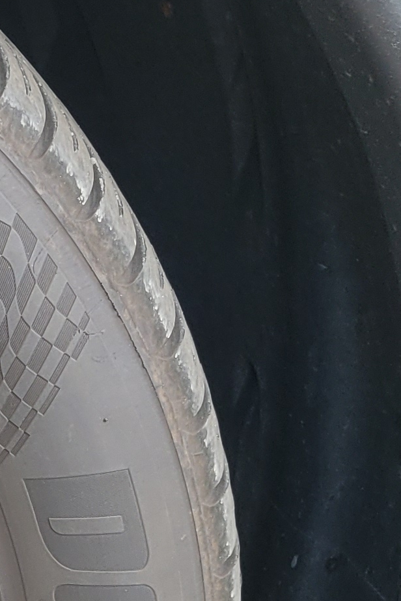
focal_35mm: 118
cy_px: 361
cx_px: -671
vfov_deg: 17.3
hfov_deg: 9.7
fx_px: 1971
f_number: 1.8
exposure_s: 1/120
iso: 40
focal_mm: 5.4
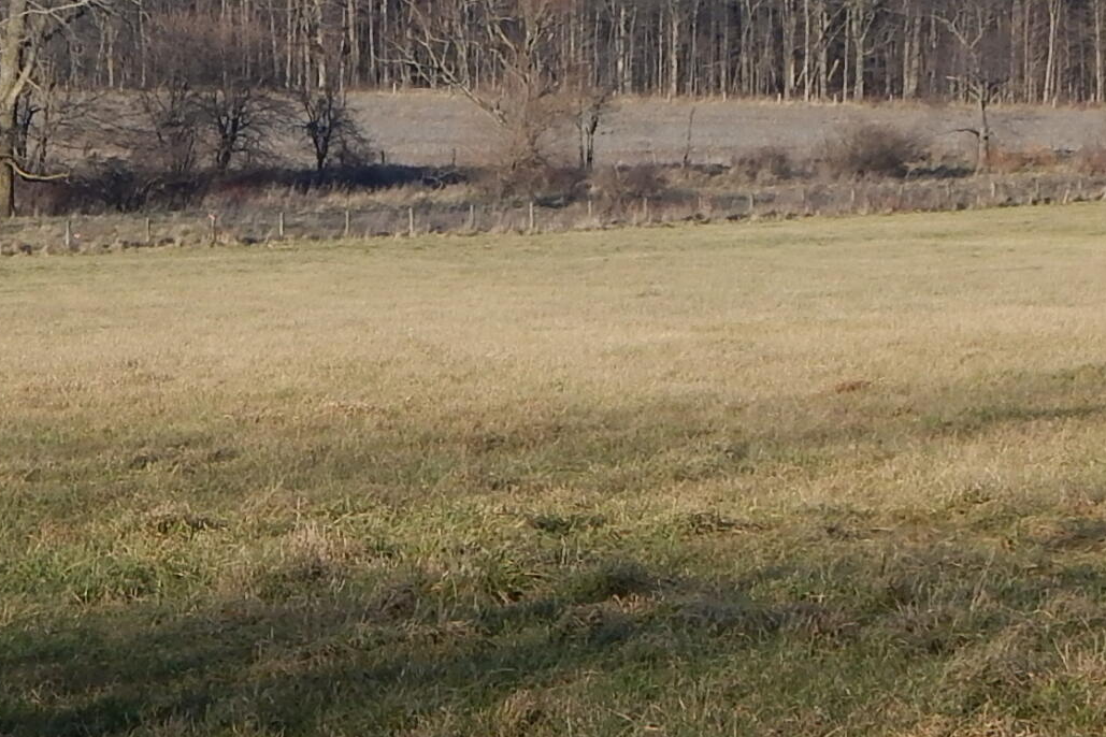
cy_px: -133
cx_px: 478
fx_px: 5683
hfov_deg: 11.1
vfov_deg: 7.4
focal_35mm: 185
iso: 125
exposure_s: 1/800
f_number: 4
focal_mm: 10.9
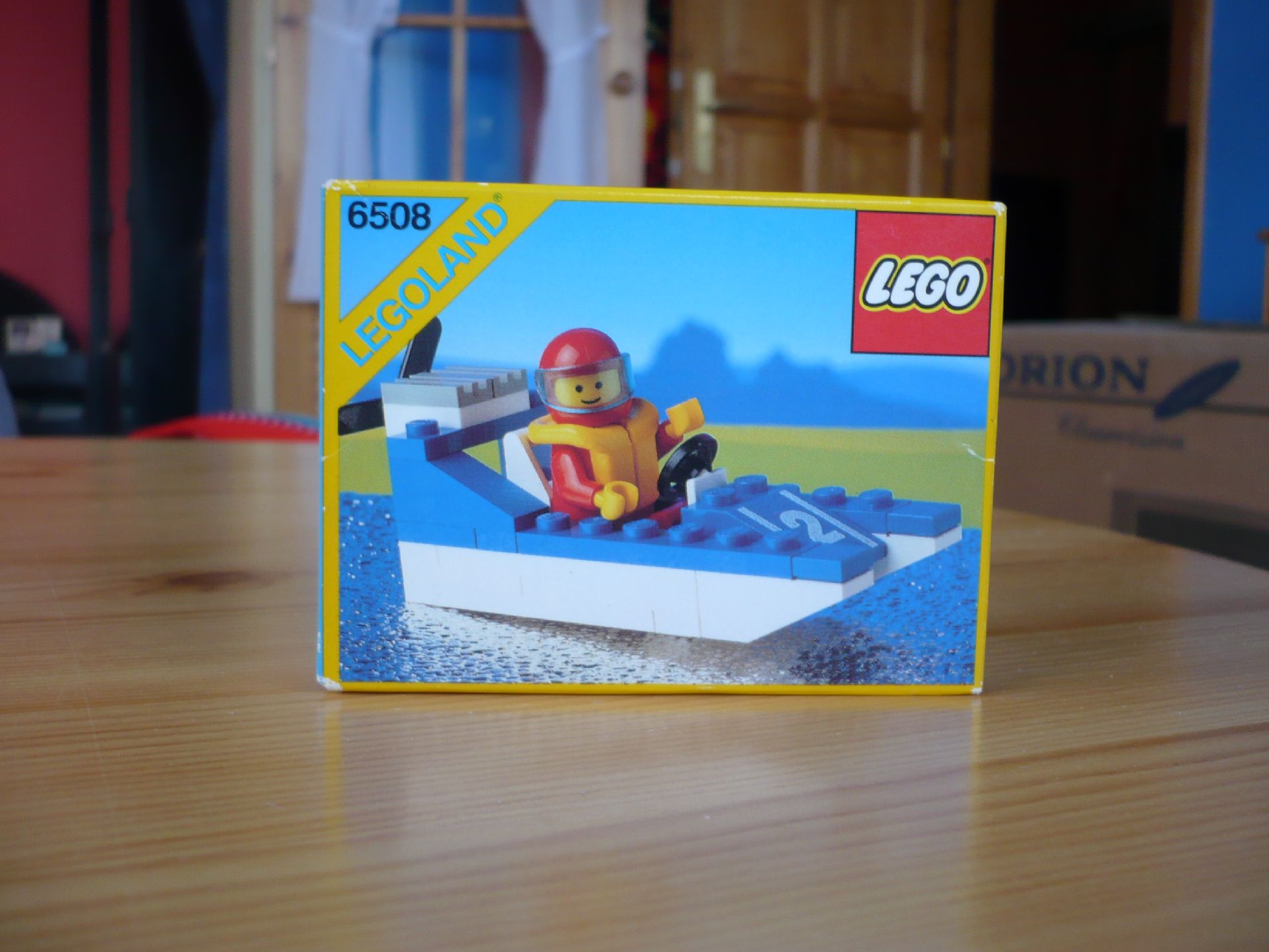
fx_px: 1320
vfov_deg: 39.7
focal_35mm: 36
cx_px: 632
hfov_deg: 51.4
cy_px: 466
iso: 100
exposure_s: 1/50
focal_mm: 5.8
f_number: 2.8
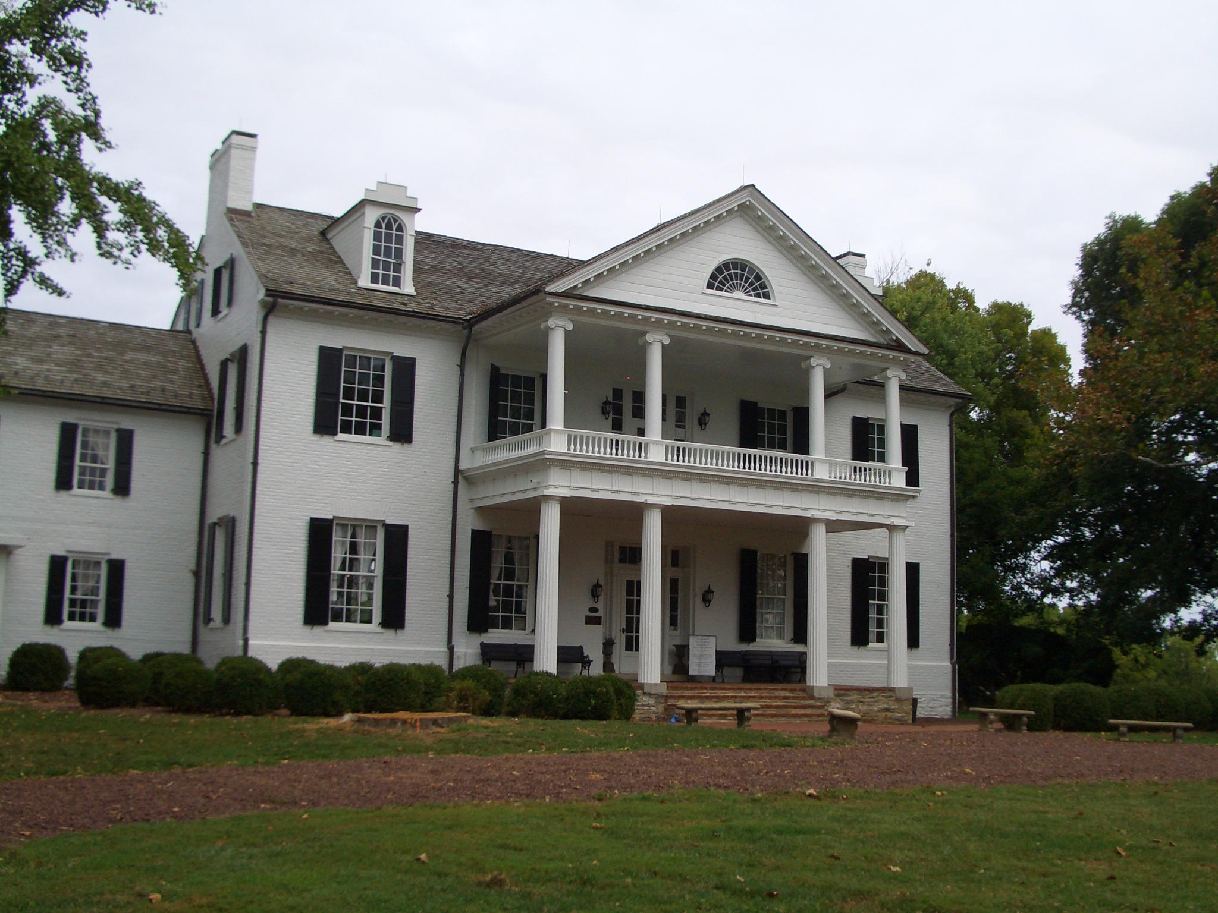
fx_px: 1443
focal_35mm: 41
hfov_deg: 45.8
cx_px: 609
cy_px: 456
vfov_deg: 35.1
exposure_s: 1/400
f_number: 4.6
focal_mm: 6.8
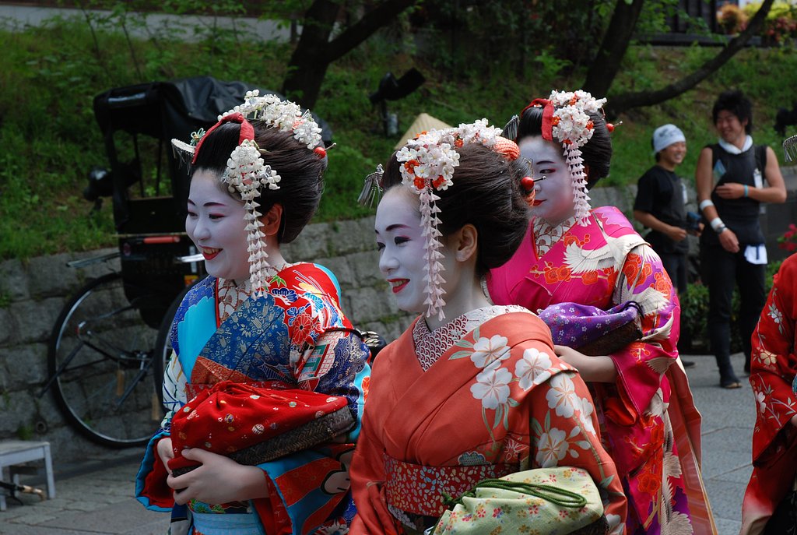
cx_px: 398
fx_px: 1664
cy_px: 268
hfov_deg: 26.9
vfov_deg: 18.3
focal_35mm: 75
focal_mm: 50
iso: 200
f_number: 7.1
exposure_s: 1/200
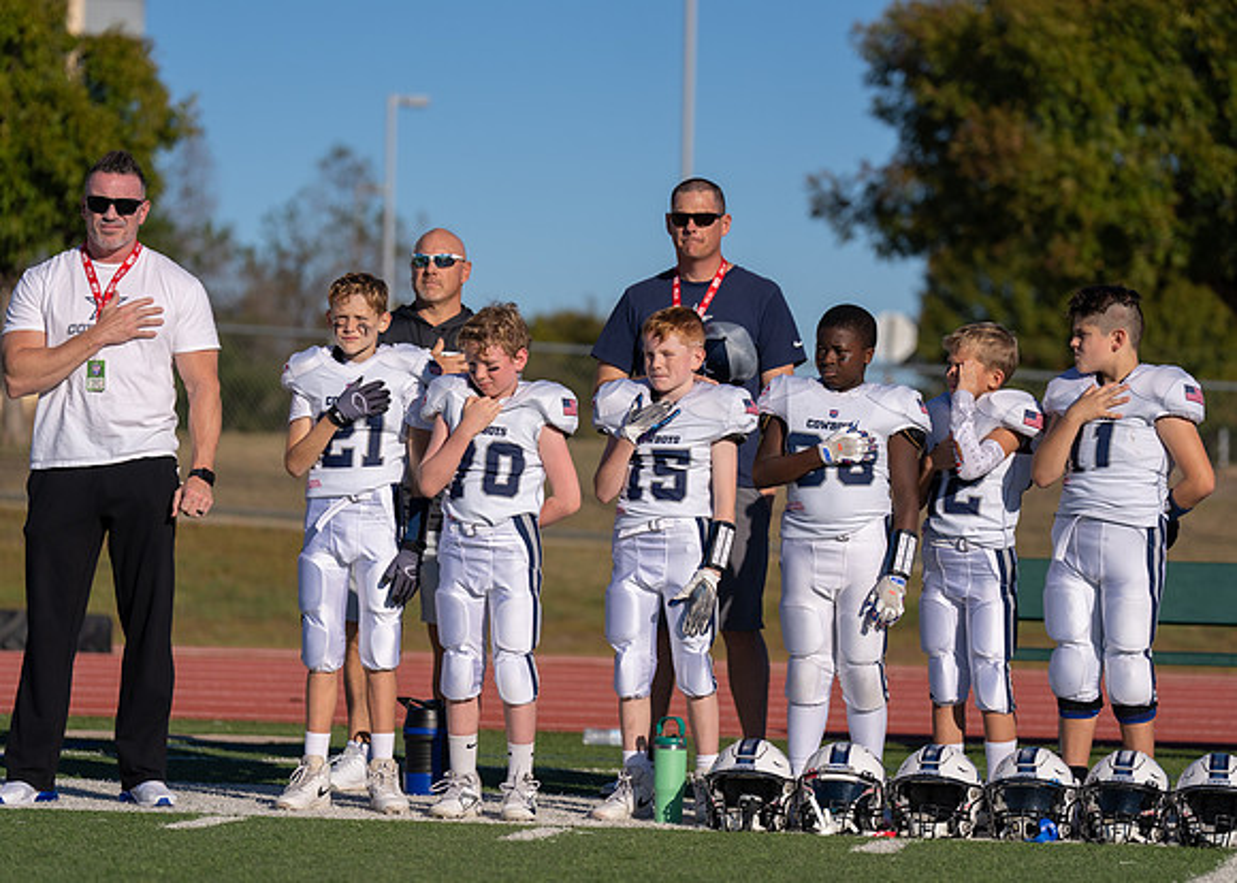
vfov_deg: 10.3
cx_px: 642
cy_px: 439
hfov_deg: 14.4
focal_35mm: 140
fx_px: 4903
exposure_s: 1/5000
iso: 100
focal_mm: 131
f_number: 2.8
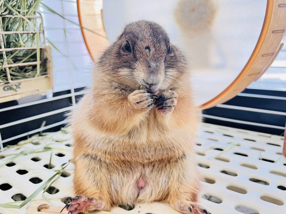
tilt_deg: -15.4
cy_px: 107
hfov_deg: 67.3
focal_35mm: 26
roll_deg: +3.1
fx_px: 215
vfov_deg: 53.1
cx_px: 143
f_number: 1.5
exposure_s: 1/50
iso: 125
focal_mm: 5.7
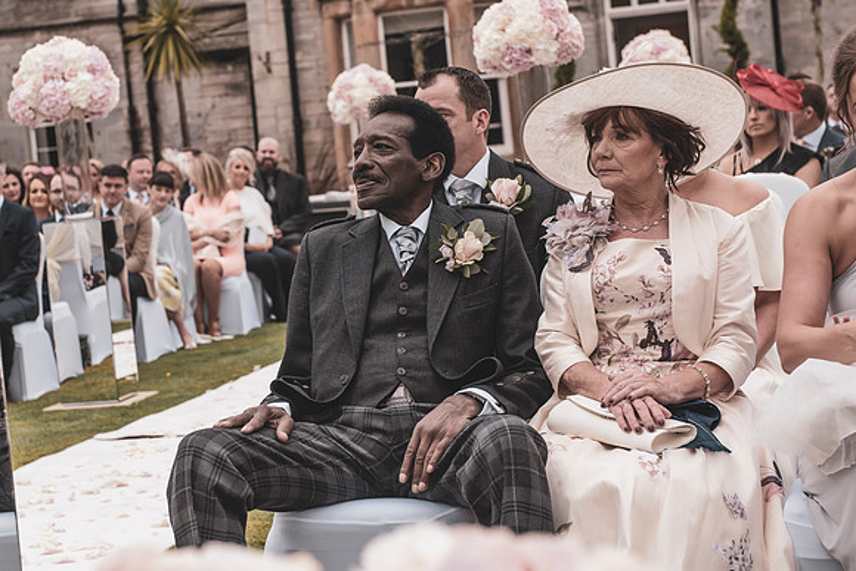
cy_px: 212
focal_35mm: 88
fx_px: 2094
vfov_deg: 15.5
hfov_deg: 23.0
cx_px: 318
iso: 500
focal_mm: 70
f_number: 5.6
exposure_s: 1/800
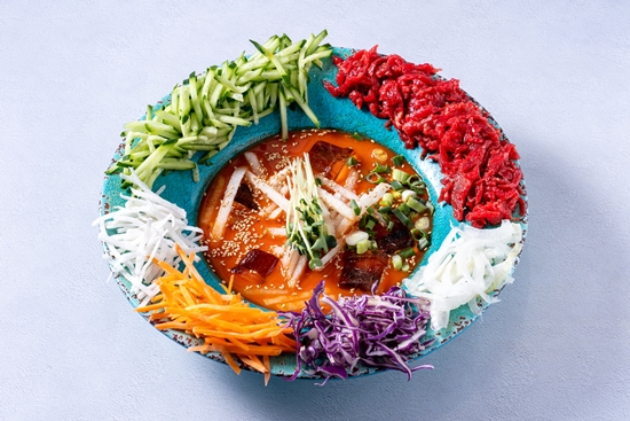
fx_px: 1313
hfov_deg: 27.0
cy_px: 210
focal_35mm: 75
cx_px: 315
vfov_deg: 18.2
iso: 320
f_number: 13
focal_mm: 75
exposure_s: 1/100
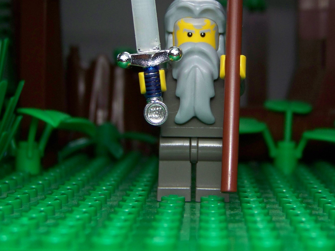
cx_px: 199
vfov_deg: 15.9
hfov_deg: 21.1
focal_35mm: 93
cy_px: 87
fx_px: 900
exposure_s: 1/30
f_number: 3.2
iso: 200
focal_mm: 11.7
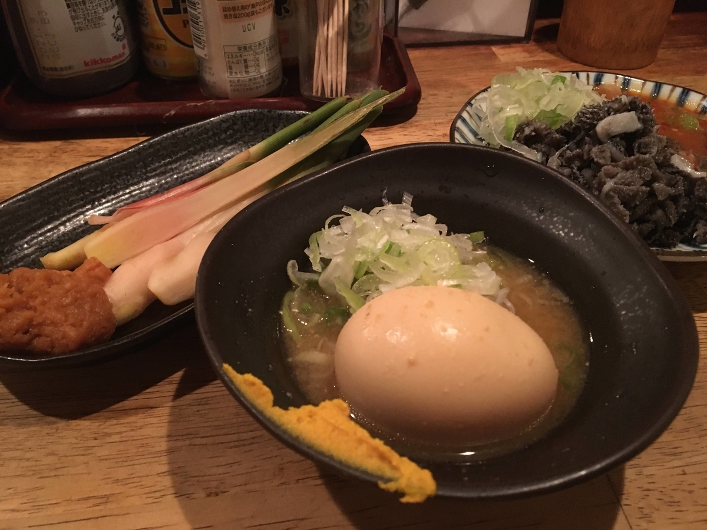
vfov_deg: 48.2
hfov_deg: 61.7
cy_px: 265
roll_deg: -0.1
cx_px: 354
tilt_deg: -39.9
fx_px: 592
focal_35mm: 29
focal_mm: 4.15
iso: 400
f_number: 2.2
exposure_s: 1/15
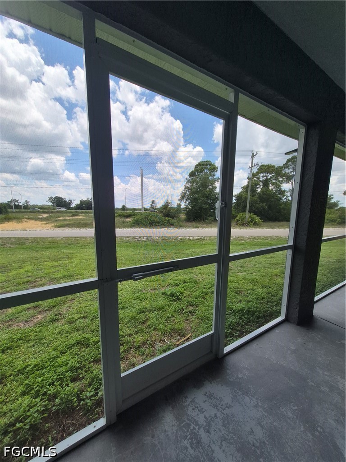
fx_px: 173
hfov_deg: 89.9
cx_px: 173
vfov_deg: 106.2
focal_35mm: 13
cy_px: 231
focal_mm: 1.74
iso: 40
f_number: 2.2
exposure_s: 1/988
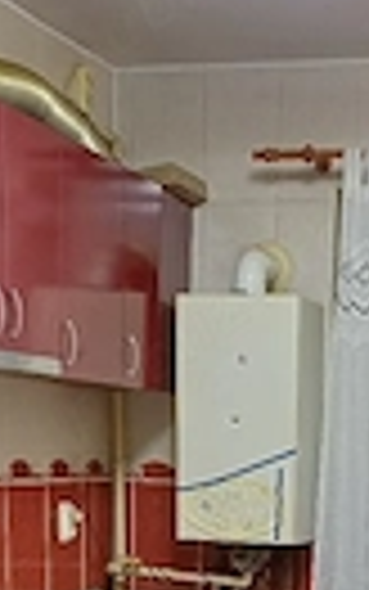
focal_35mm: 81
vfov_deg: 23.1
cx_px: 297
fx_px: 1302
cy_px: 730
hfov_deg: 16.0
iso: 320
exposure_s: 1/50
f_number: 1.8
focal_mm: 4.65
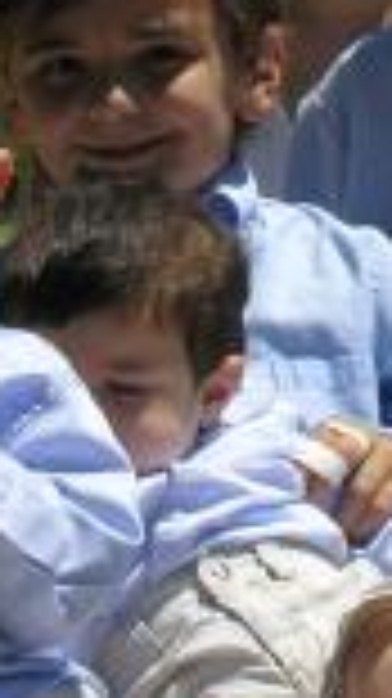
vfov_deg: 7.5
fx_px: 5312
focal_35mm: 287
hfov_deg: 4.2
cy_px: 41
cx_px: 415
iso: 50
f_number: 7.1
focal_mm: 16.4
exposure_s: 1/235
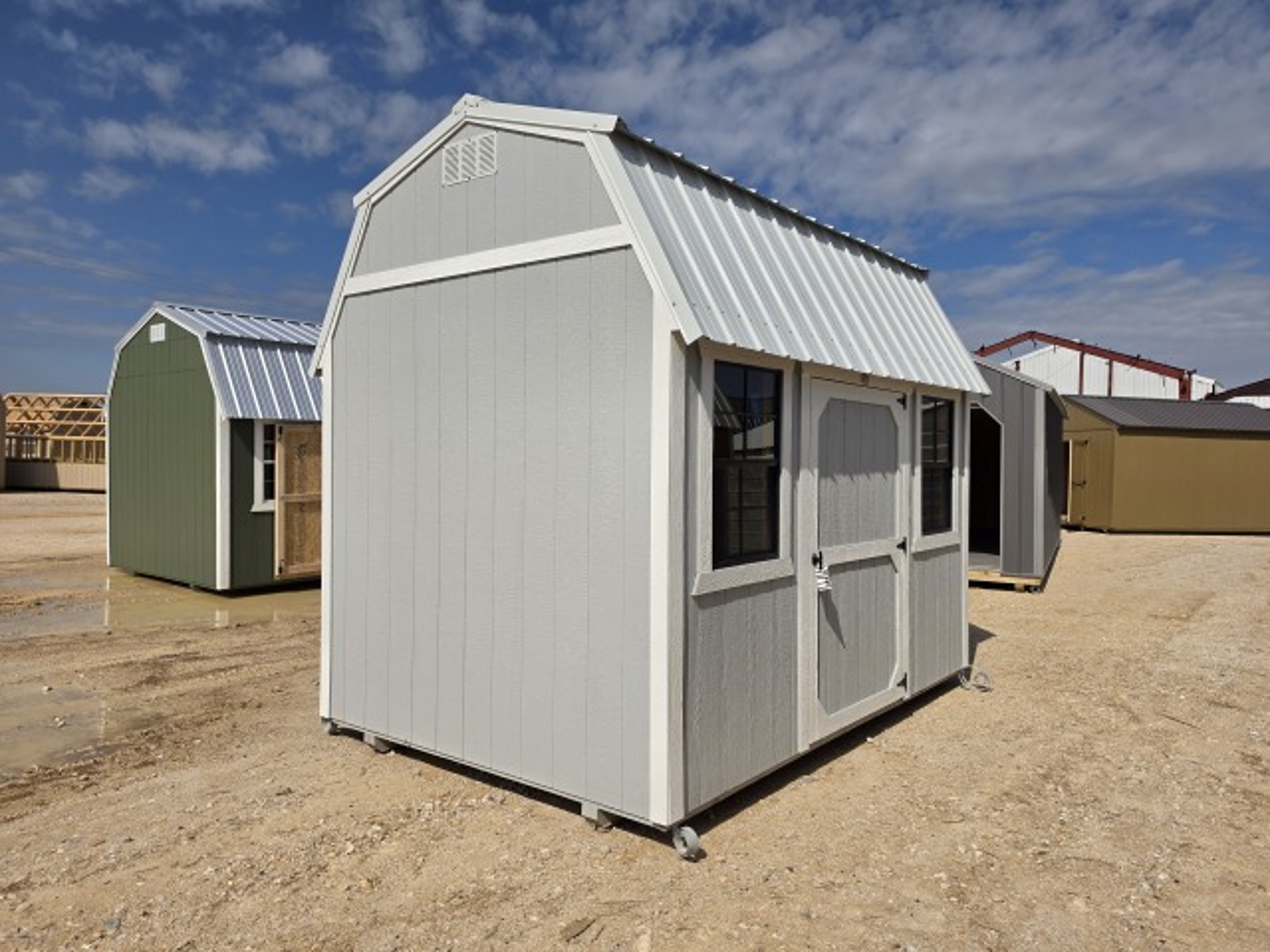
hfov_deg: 73.9
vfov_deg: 58.9
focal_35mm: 23
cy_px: 476
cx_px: 635
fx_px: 844
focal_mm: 6.5
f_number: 1.4
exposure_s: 1/7939
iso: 25
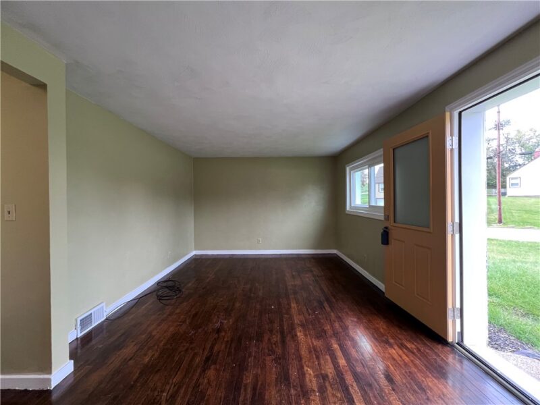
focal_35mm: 13
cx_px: 270
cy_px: 202
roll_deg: +0.3
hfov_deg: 106.2
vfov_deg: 89.9
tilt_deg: -1.0
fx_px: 203
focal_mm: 1.57
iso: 250
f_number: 1.8
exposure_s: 1/60
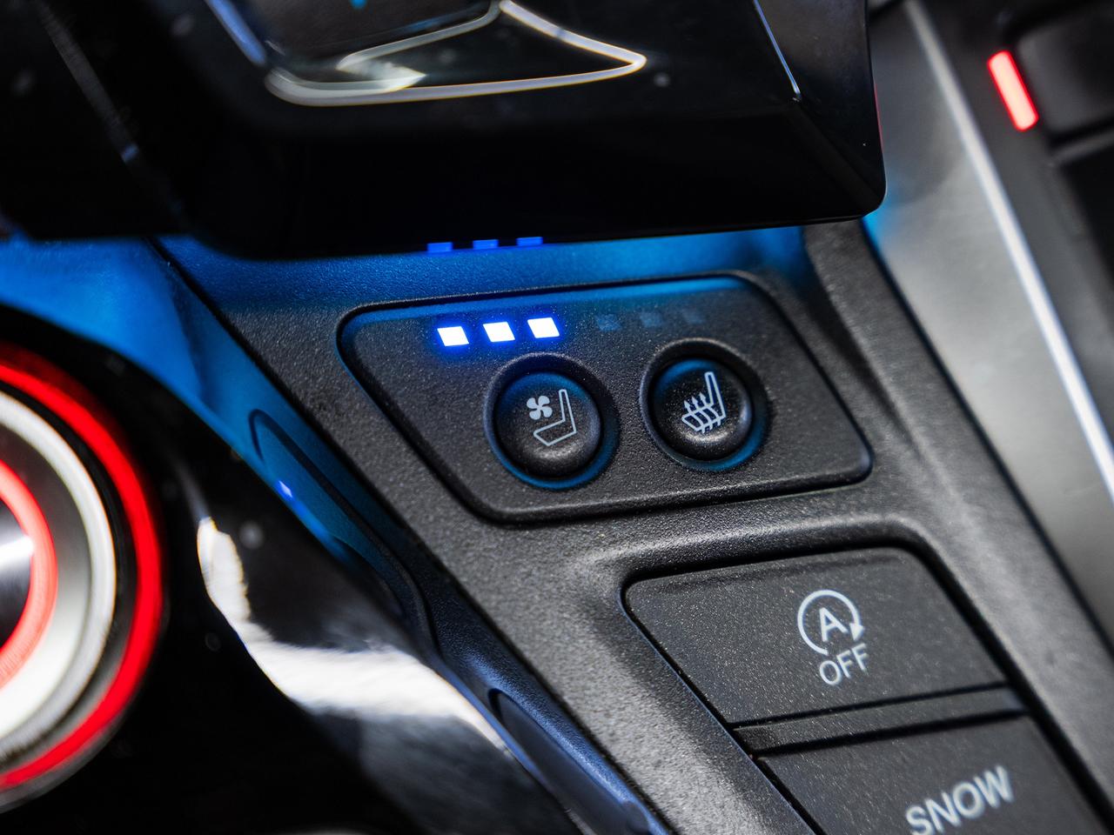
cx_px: 557
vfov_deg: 19.5
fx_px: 2437
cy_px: 418
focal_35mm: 76
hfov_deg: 25.8
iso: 400
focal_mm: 70
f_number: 4
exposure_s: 1/40
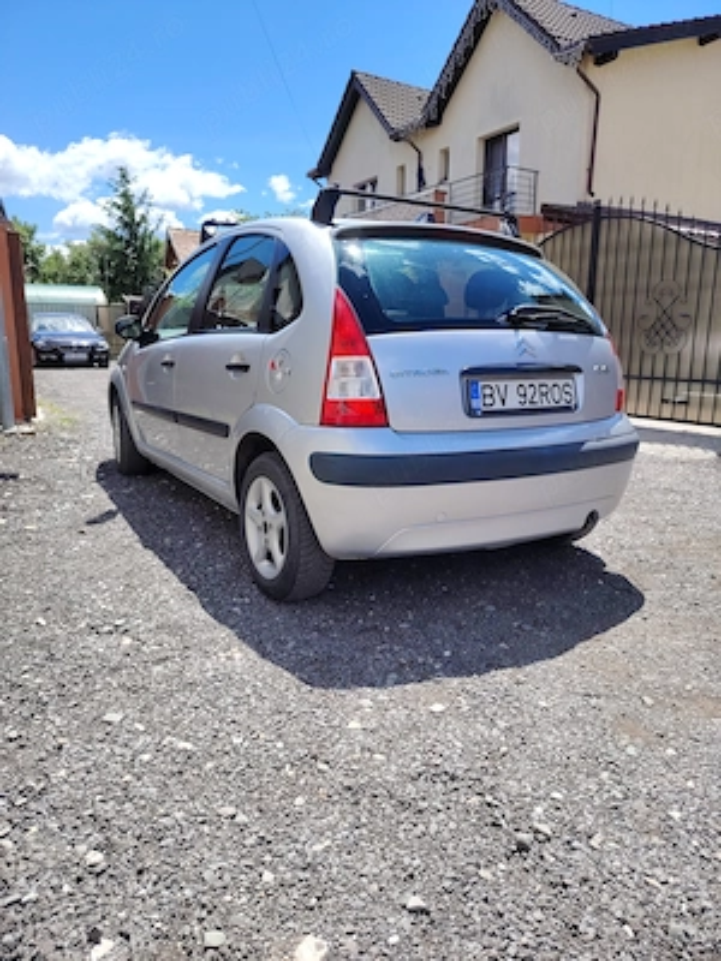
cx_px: 360
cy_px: 480
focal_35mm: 24
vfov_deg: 71.6
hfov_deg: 56.8
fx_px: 667
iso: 100
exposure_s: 1/723
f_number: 1.75
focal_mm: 5.25
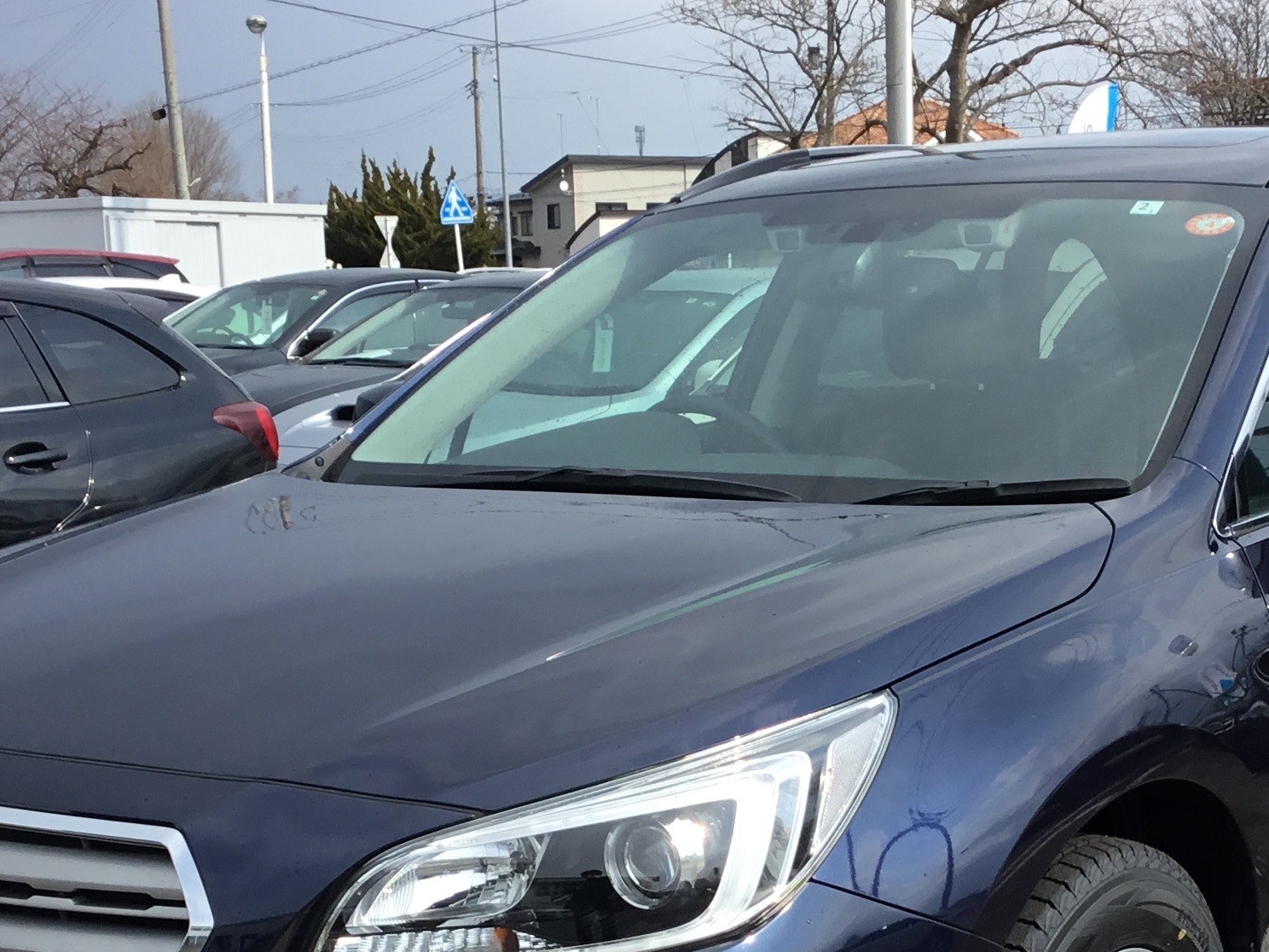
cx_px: 784
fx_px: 2493
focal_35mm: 68
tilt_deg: -11.3
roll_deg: +0.7
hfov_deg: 28.5
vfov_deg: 21.2
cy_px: 856
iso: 25
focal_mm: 3.3
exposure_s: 1/1058
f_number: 2.4
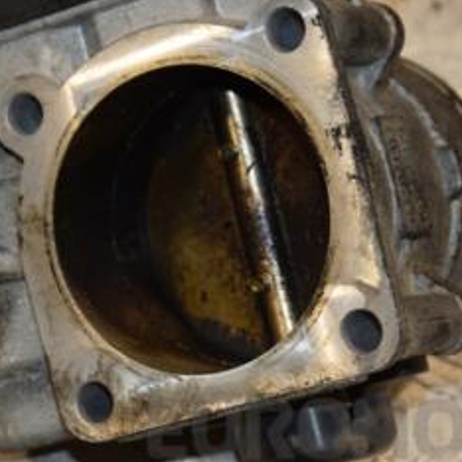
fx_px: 3458
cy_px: 166
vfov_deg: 7.6
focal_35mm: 229
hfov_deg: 7.6
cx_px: 111
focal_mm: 70
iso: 800
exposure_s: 1/200
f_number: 6.3
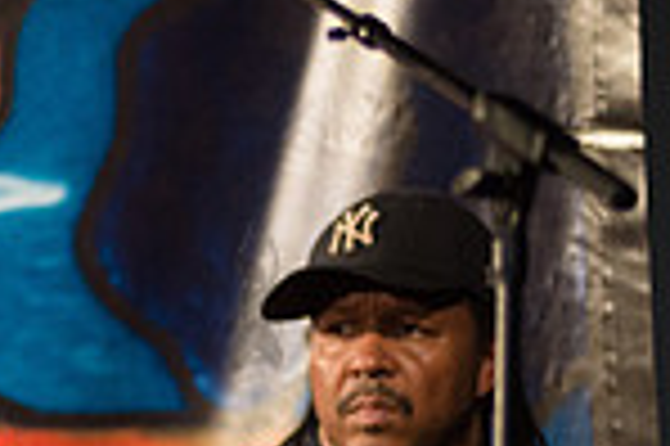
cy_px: 291
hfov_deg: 5.0
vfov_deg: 3.4
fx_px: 7603
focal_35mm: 409
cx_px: -616
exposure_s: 1/1000
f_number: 2.8
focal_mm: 105
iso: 1600
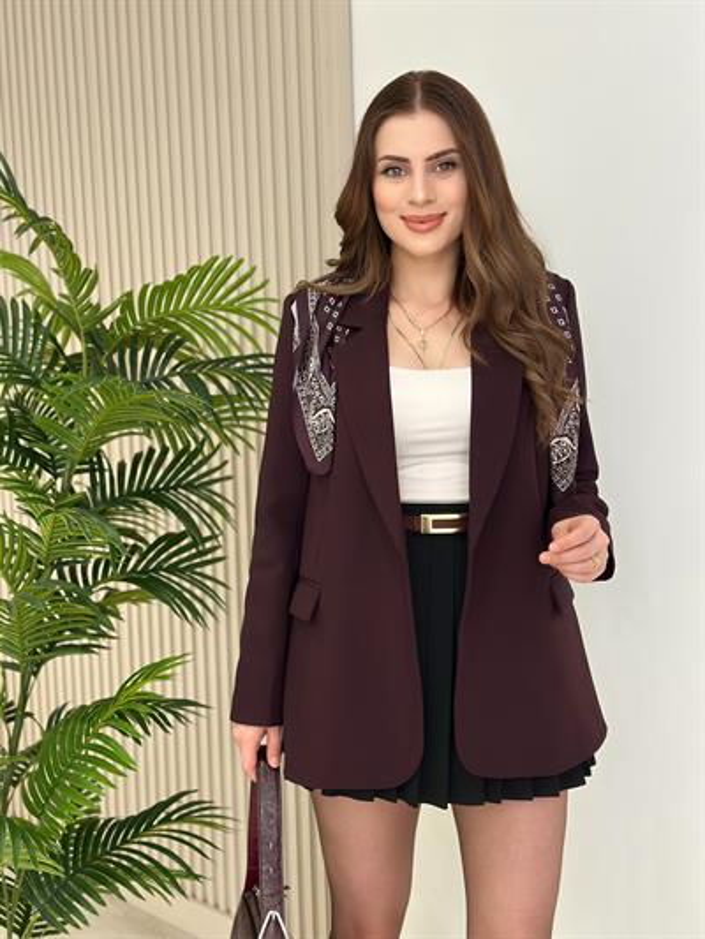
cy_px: 470
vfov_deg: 39.6
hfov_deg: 30.3
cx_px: 352
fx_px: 1303
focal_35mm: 48
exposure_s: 1/206
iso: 80
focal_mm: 6.86
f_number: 1.78
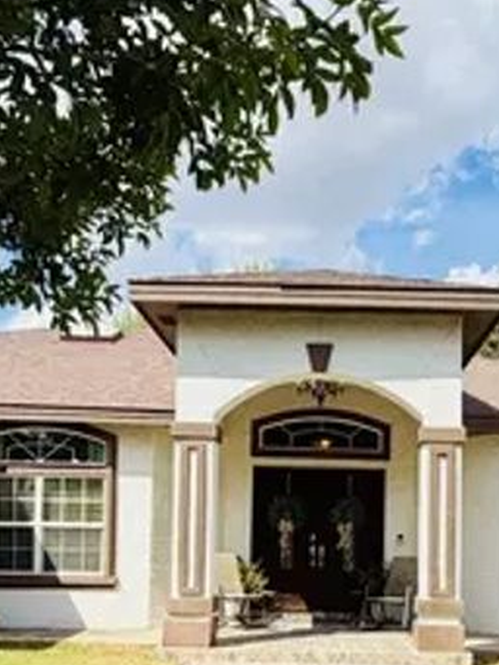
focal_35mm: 42
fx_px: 807
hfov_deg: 33.9
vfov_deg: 42.8
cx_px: 355
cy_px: 530
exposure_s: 1/901
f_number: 2.2
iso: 25
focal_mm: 2.22
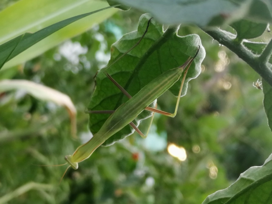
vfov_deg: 19.1
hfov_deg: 25.3
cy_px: 102
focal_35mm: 77
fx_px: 605
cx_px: 136
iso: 80
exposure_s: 1/60
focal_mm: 3.95
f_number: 1.8
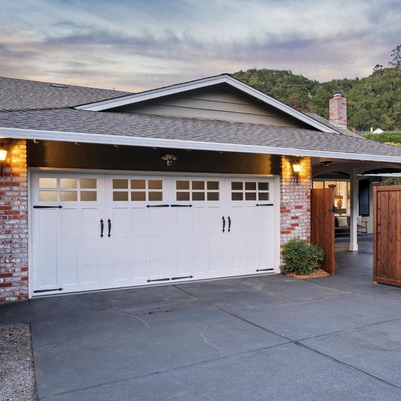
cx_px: 285
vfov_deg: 46.0
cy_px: 214
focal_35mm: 36
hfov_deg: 44.9
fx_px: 472
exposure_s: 1/1.43
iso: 200
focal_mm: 24
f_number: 11
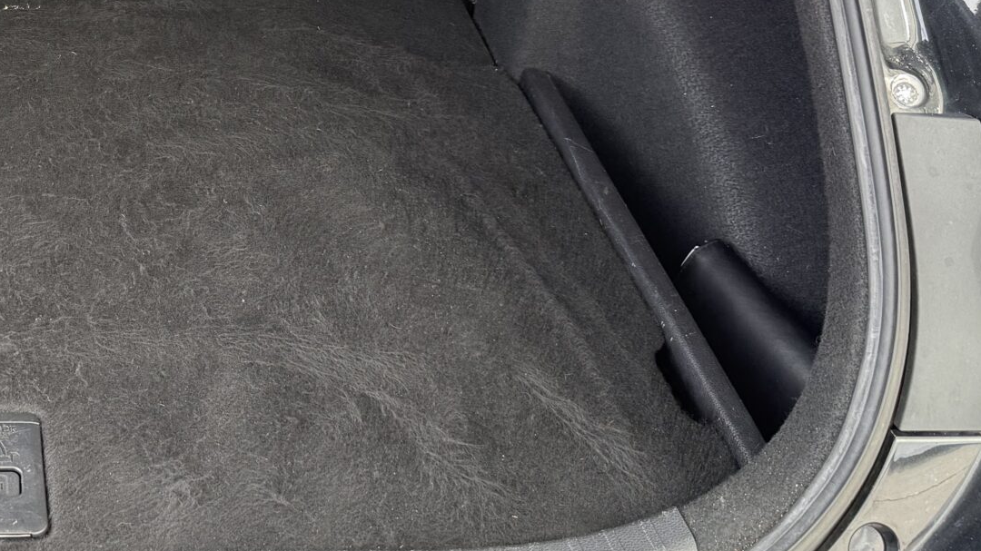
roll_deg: -1.7
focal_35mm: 62
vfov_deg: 18.8
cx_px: 4
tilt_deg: -28.9
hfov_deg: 31.4
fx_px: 1612
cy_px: -25
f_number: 1.78
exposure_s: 1/243
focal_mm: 6.76
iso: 125
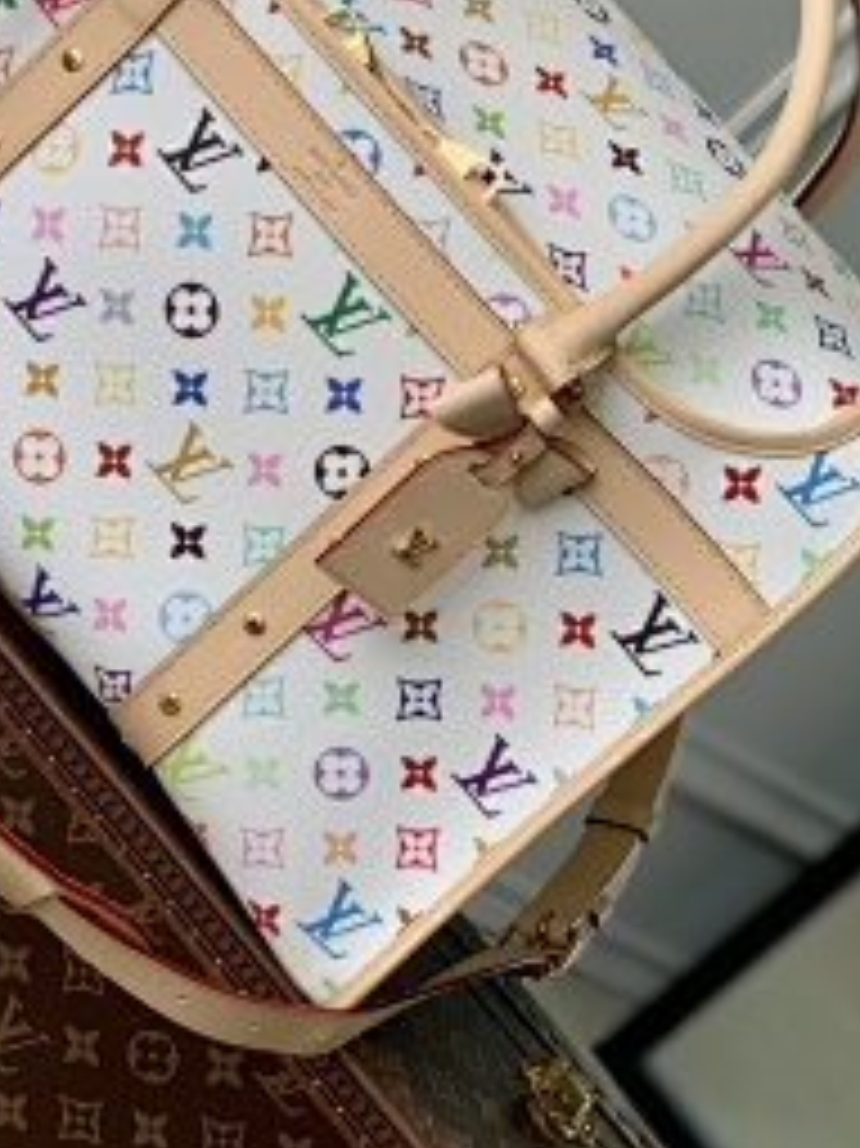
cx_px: 272
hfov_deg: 14.5
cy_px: 140
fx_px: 3382
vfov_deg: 19.0
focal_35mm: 102
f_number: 2.4
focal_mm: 6
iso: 16
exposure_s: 1/122
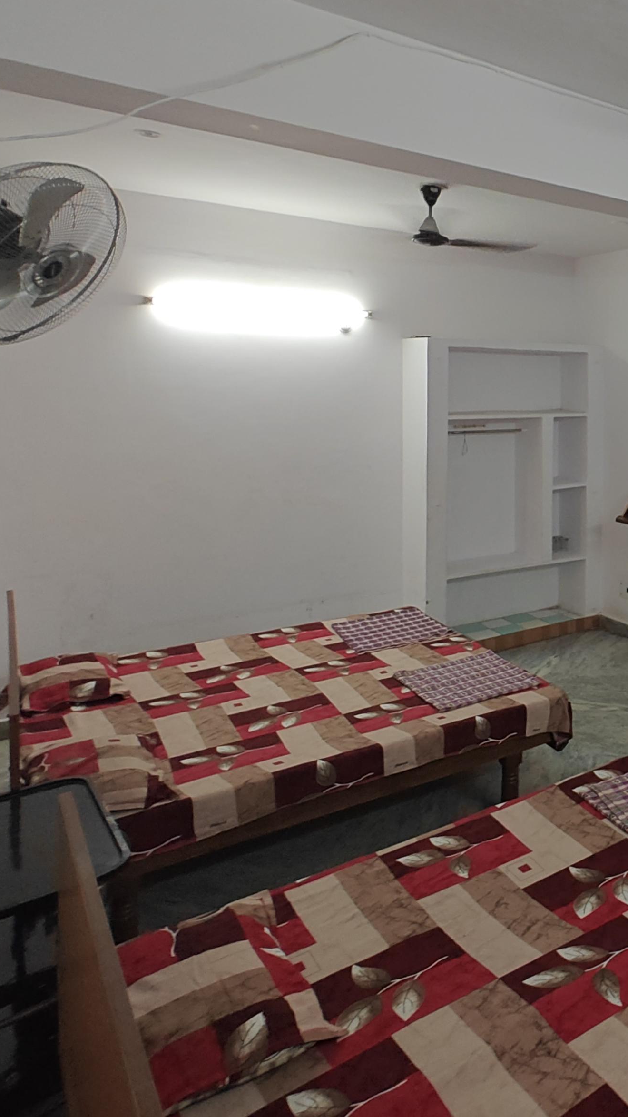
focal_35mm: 26
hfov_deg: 35.6
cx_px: 740
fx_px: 770
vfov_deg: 70.7
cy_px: 415
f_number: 2.2
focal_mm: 2.59
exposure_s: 1/33
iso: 250
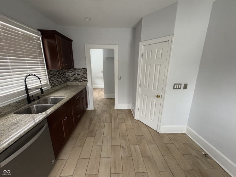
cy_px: 88
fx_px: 95
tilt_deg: -13.7
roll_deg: -0.3
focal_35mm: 14
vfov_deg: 85.7
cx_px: 118
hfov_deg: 102.1
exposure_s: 1/60
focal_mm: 2.22
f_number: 2.2
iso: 320
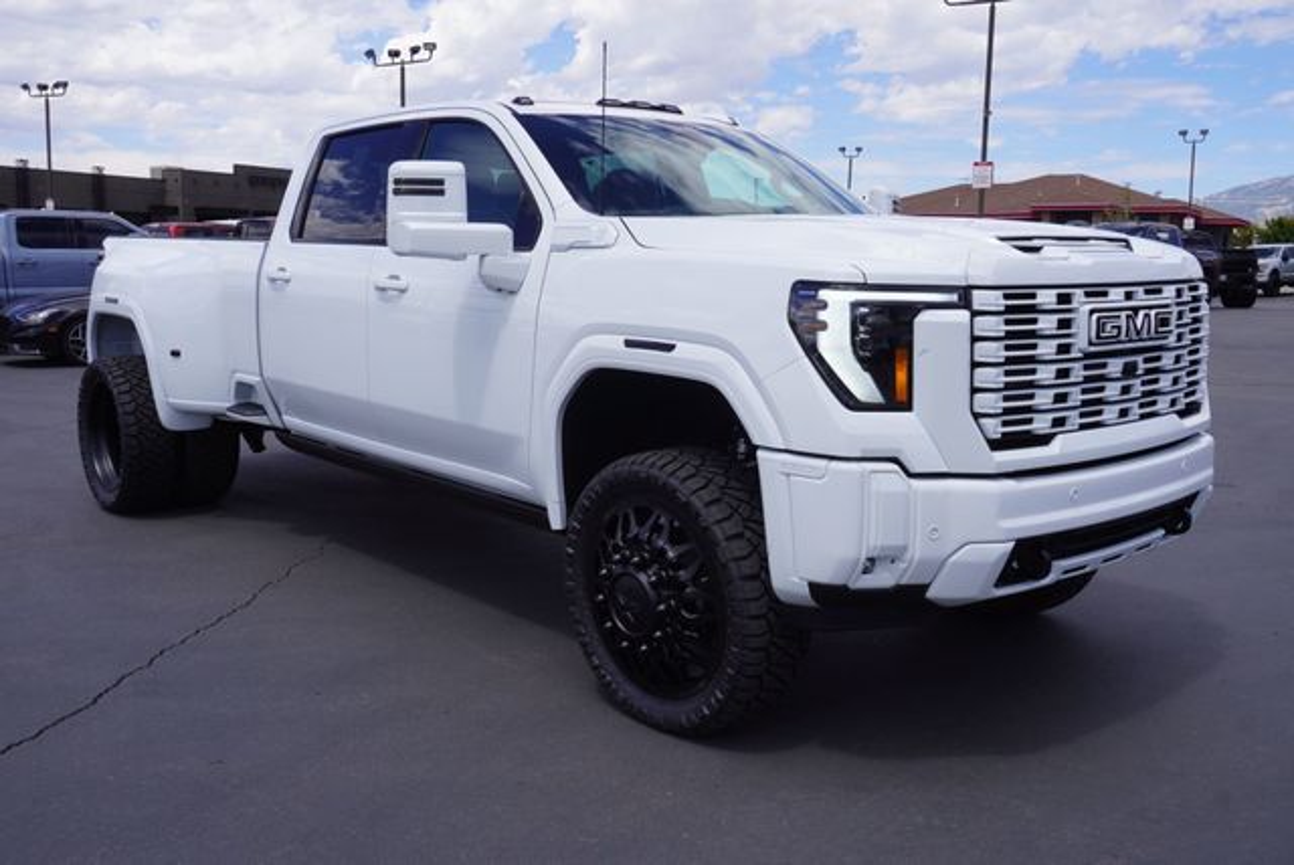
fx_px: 1187
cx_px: 647
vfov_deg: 40.0
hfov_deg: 57.2
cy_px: 432
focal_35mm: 33
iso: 100
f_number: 10
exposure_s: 1/160
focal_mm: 22
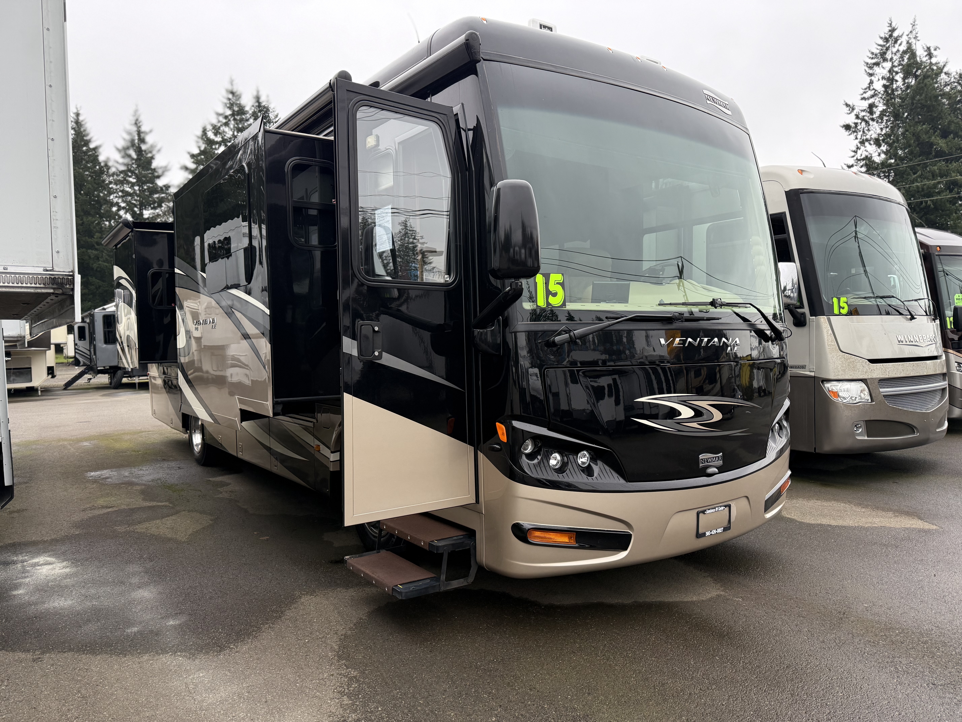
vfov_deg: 56.8
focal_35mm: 24
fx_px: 667
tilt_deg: -0.7
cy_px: 361
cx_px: 481
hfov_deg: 71.6
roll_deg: +1.9
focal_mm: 6.76
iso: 200
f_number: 1.78
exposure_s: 1/137
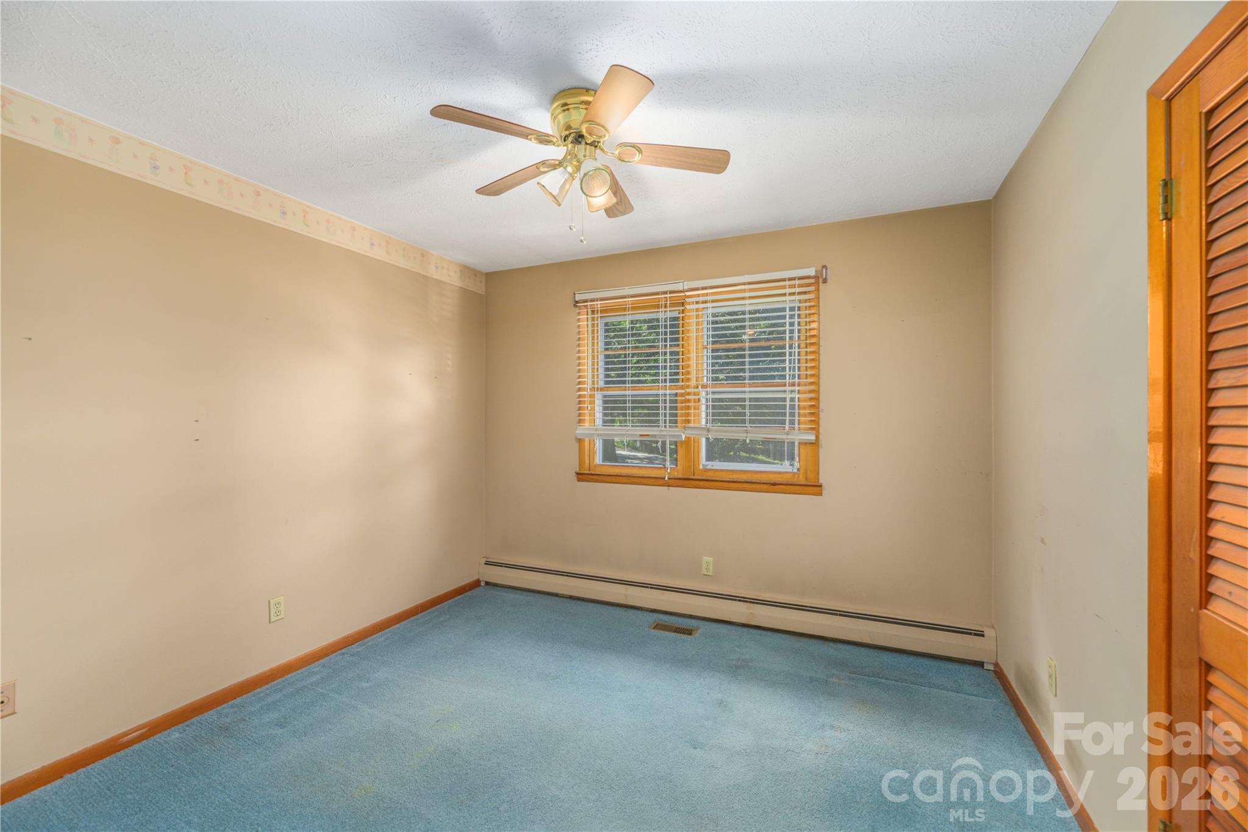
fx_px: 485
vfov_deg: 81.2
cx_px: 624
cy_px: 416
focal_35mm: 14
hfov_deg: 104.3
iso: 320
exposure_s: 1/200
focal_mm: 14
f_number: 8
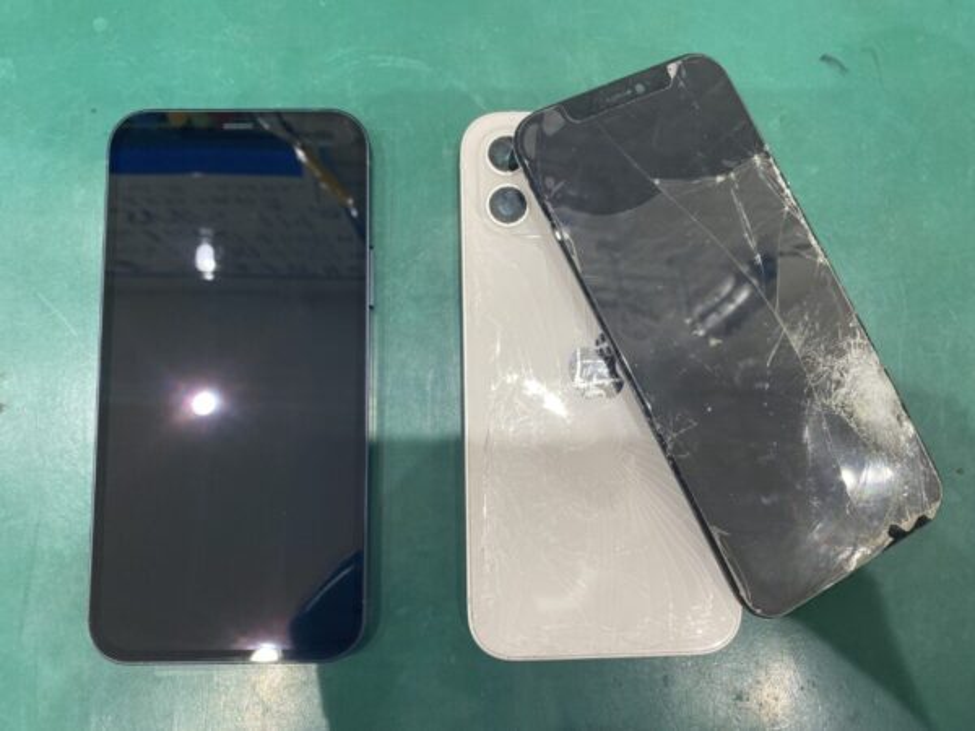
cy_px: 366
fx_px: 732
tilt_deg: -84.8
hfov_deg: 67.3
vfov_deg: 53.1
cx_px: 488
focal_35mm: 26
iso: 125
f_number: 1.8
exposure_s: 1/100
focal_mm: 4.25
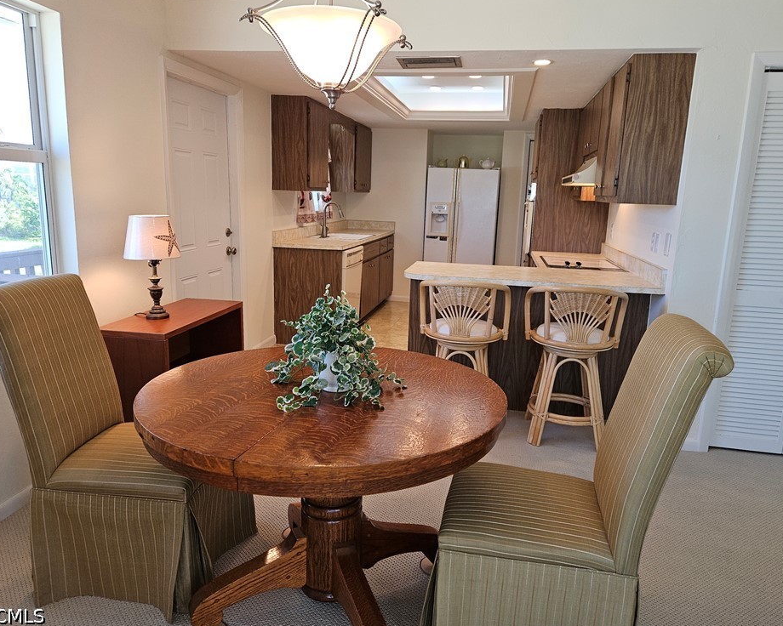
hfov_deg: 68.1
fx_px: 579
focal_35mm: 25
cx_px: 400
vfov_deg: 56.8
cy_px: 304
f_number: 1.8
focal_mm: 5.4
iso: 50
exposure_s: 1/60
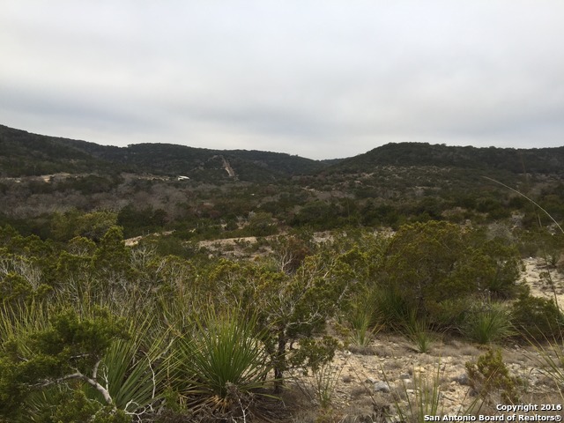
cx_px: 282
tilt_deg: -3.6
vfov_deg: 48.2
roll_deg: -2.4
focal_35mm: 29
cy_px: 212
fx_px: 472
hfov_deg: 61.7
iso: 32
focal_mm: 4.15
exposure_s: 1/291
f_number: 2.2
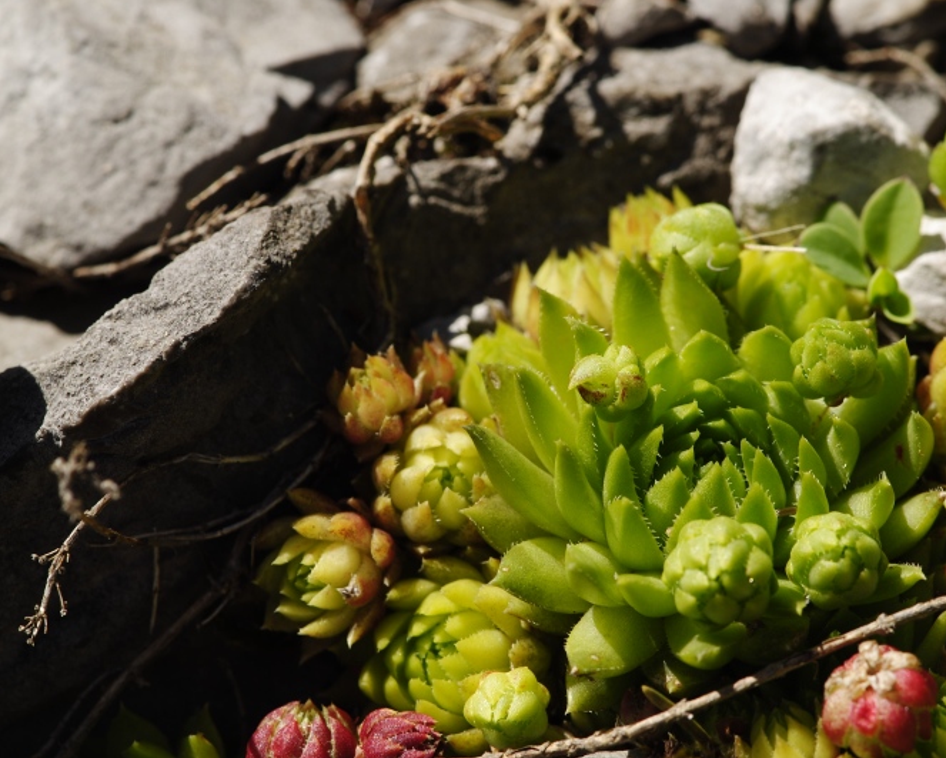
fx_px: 4049
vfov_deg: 10.7
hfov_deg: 13.3
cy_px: 377
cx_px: 514
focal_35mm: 145
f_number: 9
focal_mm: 85
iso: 100
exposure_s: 1/200
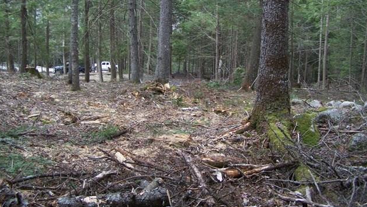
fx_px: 409
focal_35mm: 42
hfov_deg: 48.4
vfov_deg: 28.2
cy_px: 73
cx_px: 182
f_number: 2.8
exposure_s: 1/125
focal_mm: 6.3
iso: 64
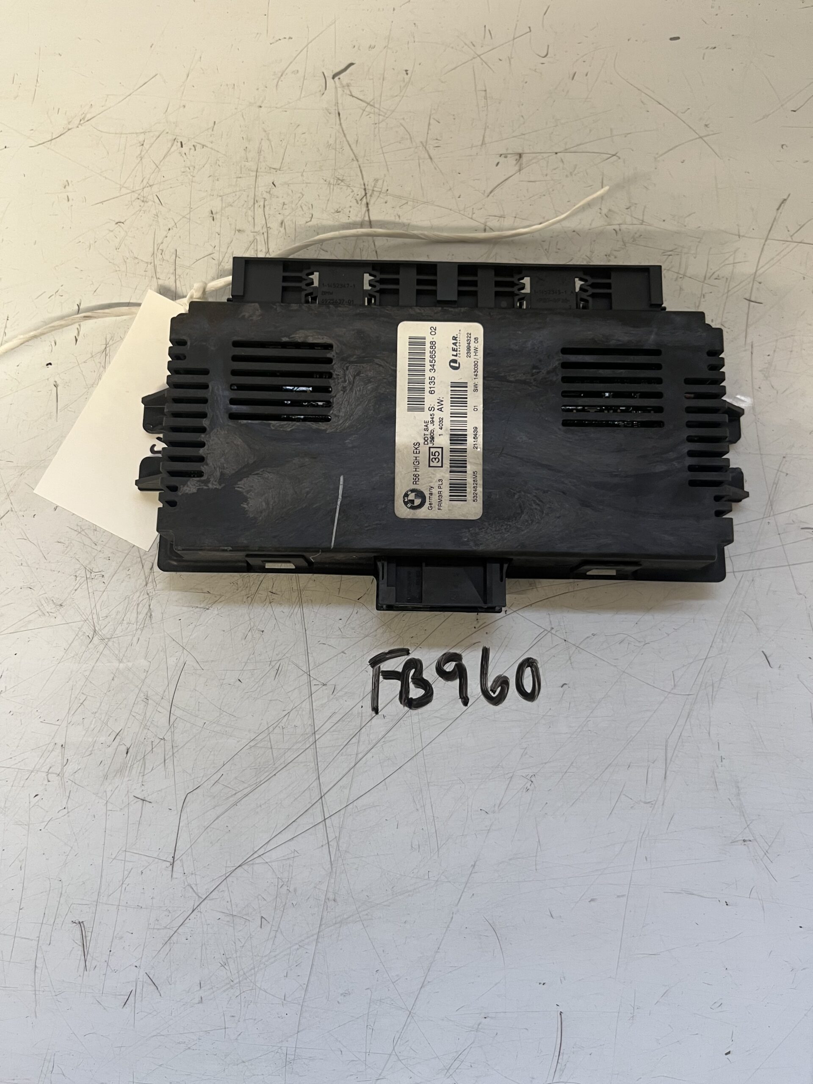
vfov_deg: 67.3
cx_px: 406
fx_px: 814
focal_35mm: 26
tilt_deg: -78.6
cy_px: 542
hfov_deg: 53.1
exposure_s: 1/50
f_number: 1.6
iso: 100
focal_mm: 5.1
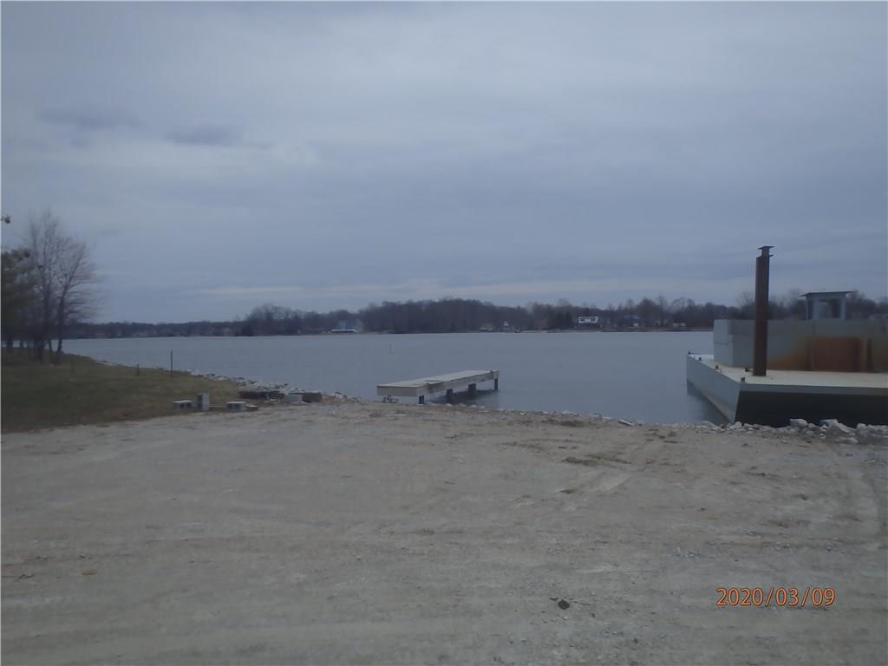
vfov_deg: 49.7
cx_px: 444
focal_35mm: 28
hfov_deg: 63.4
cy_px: 333
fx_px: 718
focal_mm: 5
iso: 125
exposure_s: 1/160
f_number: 11
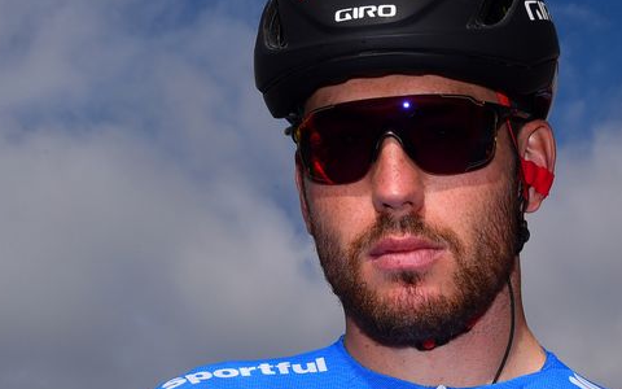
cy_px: 408
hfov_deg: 19.4
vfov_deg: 12.1
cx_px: 413
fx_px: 1814
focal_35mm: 107
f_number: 20
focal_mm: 42
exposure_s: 1/200
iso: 160
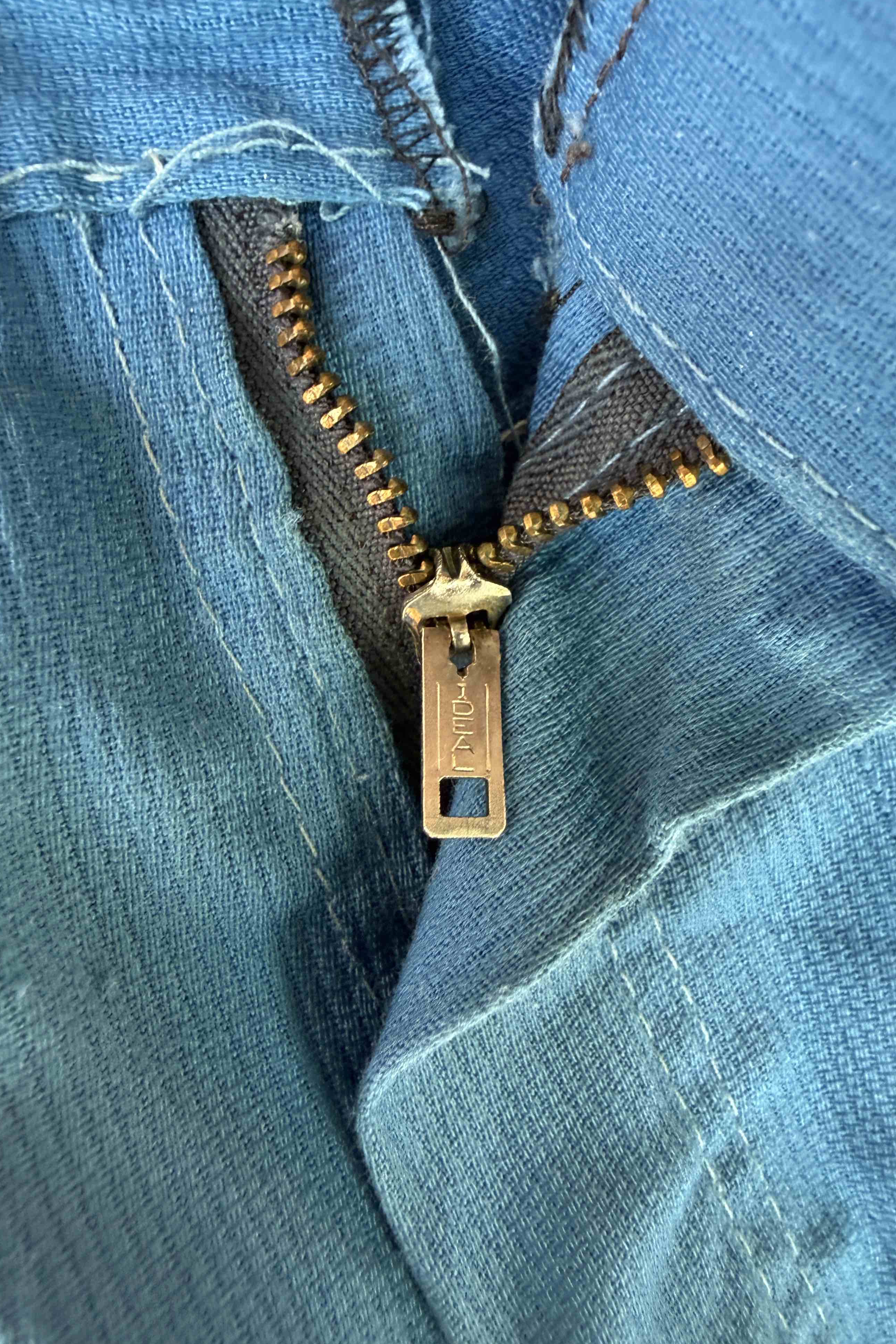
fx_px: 971
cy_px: 679
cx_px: 455
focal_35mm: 26
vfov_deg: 69.4
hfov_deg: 49.6
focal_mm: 2.22
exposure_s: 1/70
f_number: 2.2
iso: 320
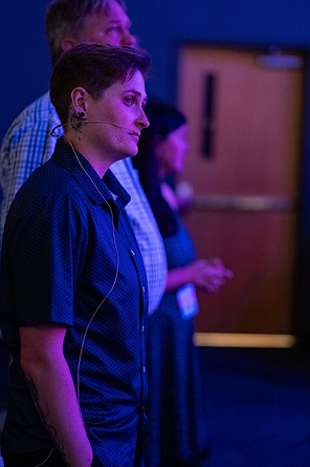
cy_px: 233
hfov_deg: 16.0
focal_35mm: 85
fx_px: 1100
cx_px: 154
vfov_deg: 23.9
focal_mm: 56
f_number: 1.6
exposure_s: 1/80
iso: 5000
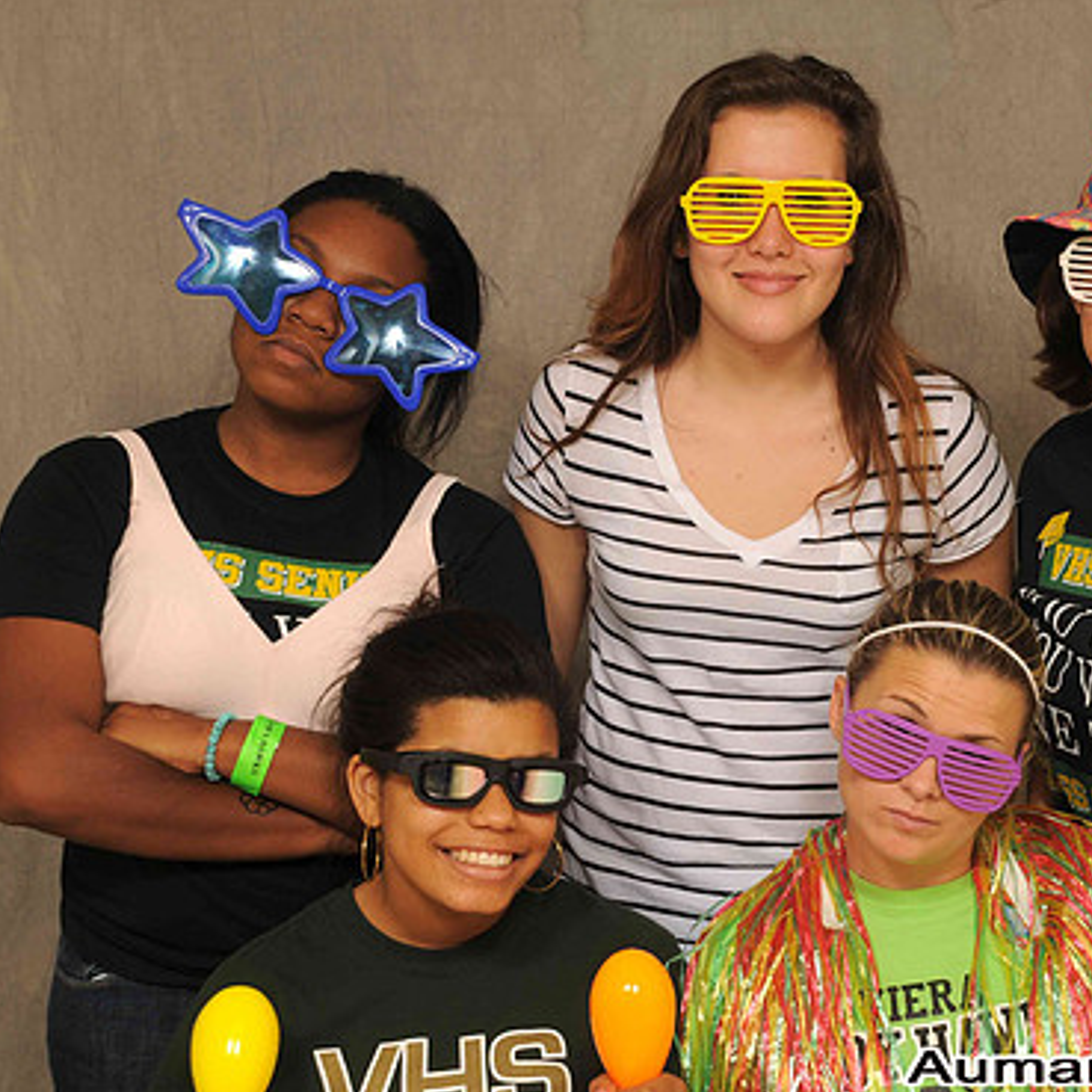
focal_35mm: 80
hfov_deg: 21.5
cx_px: 781
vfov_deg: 21.7
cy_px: 558
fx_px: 2855
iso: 200
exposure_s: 1/125
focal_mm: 40
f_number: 6.3
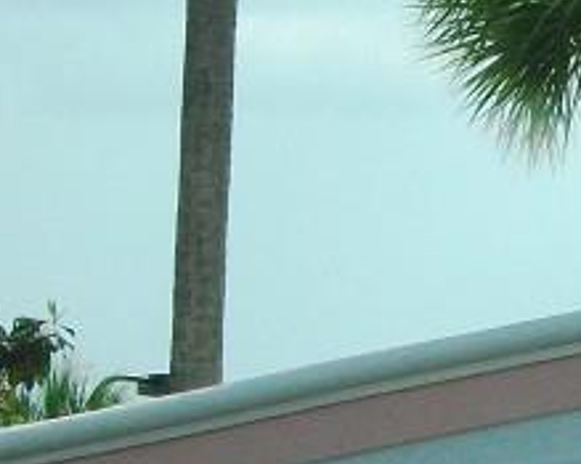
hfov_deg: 5.4
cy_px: 318
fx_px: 6033
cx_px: 976
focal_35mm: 351
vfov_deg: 4.4
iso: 80
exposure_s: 1/521
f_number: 4.6
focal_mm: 13.7
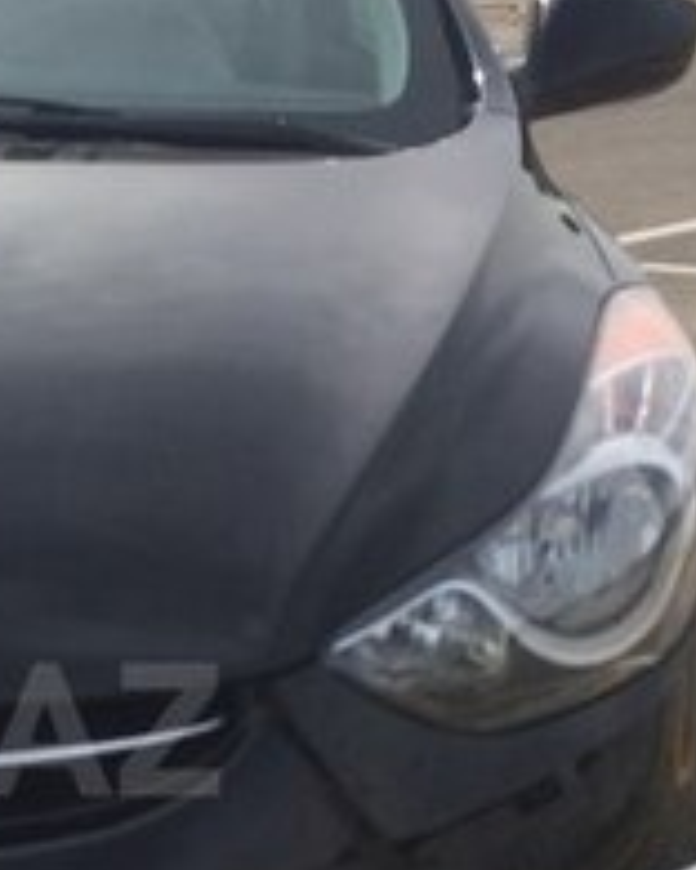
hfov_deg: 15.2
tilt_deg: -17.1
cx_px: -236
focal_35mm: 96
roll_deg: -0.5
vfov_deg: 19.7
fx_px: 2472
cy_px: 729
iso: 32
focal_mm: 4.15
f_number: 2.2
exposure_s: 1/1786
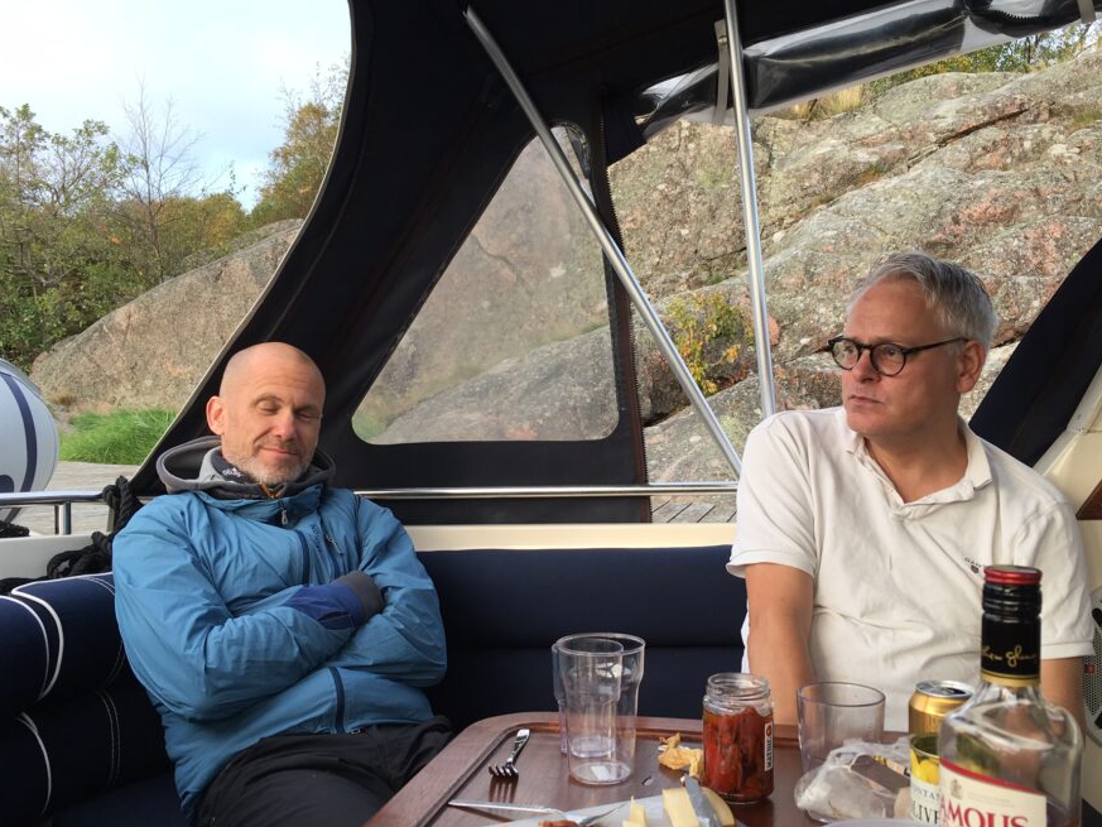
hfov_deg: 53.9
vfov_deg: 41.8
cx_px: 590
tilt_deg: -5.0
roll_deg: -1.3
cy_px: 444
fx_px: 1083
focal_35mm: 34
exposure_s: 1/158
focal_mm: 4.15
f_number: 2.2
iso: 25
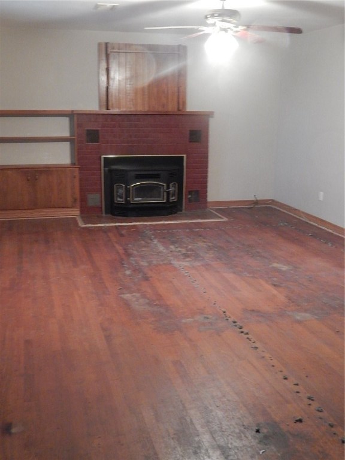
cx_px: 172
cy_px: 230
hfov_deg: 33.6
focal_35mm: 43
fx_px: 571
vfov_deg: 43.9
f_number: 3.6
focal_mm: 7.7
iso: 800
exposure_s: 1/5
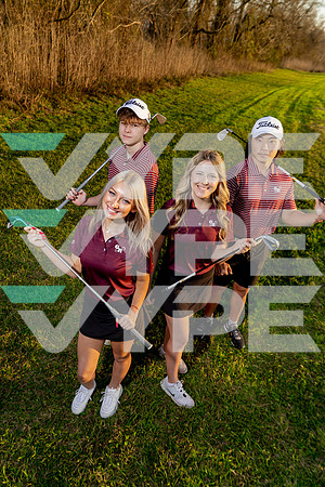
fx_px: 325
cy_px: 244
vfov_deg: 73.7
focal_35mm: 24
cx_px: 162
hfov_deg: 53.1
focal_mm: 24
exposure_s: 1/250
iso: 100
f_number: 4
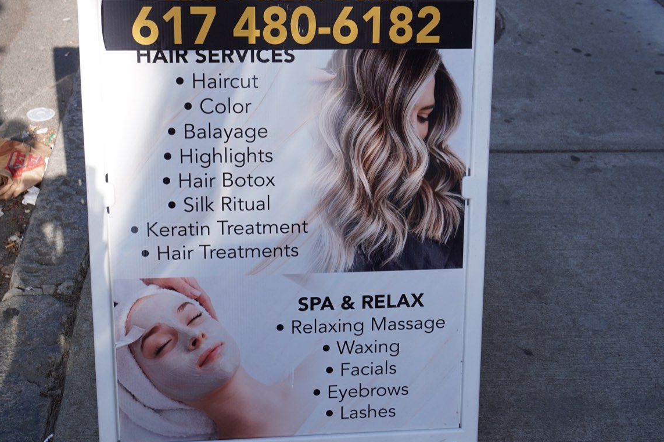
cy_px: 170
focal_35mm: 42
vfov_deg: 31.7
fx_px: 774
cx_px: 303
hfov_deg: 46.4
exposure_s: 1/320
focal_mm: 20
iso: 100
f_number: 5.6
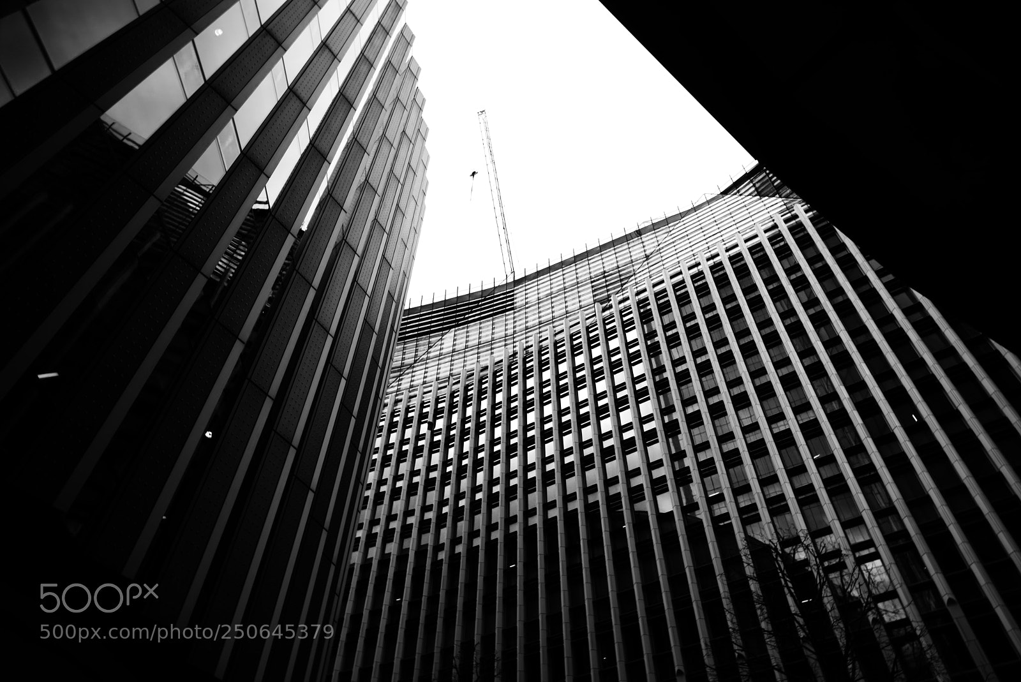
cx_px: 510
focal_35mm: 24
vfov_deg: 53.2
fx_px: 681
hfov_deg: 73.7
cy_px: 341
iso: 64
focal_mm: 24
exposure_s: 1/5
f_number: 11
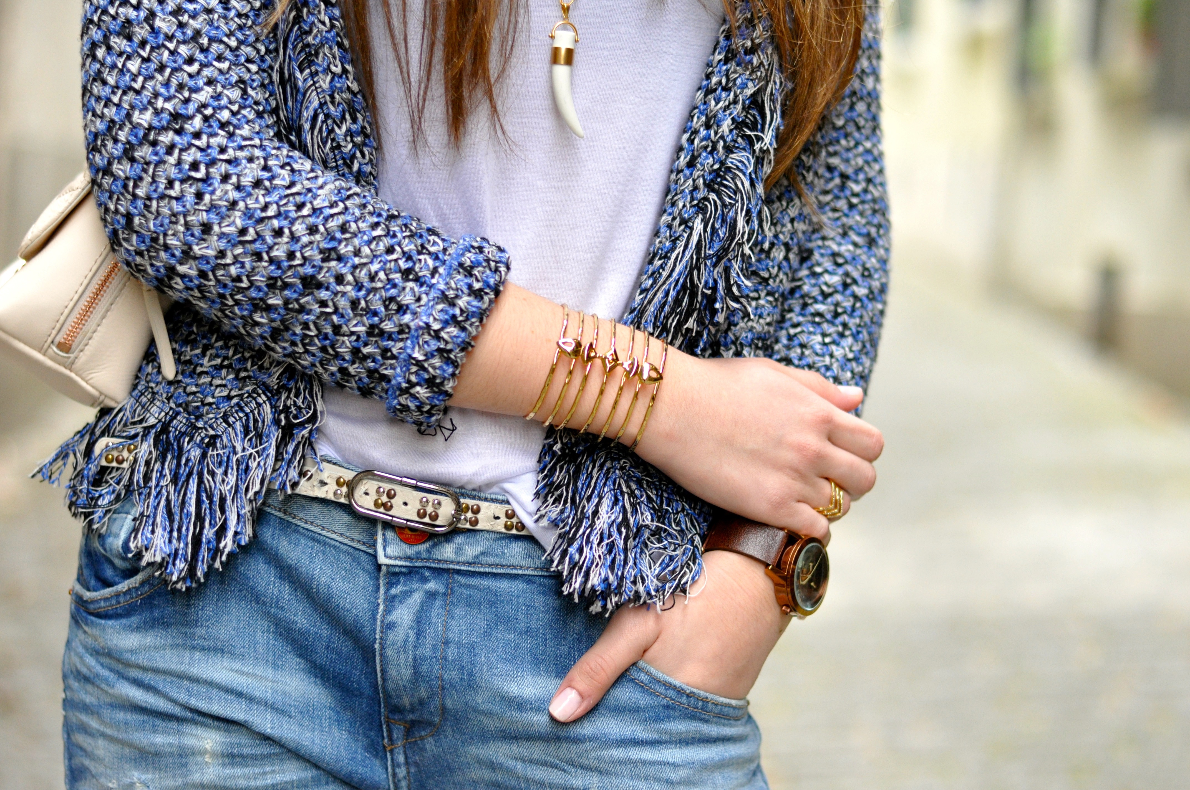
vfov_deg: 18.1
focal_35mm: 75
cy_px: 395
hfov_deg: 27.0
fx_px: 2476
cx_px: 595
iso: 800
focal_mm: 50
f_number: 2.2
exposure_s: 1/640
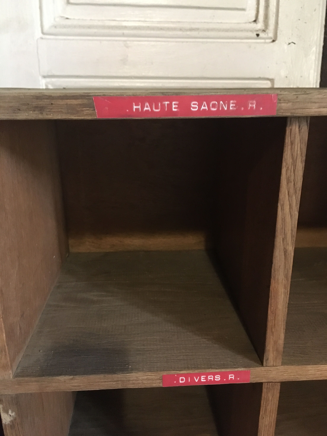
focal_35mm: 29
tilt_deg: -17.2
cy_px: 218
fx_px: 365
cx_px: 164
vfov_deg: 61.7
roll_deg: +1.8
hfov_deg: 48.2
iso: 320
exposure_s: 1/17
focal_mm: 4.15
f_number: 2.2
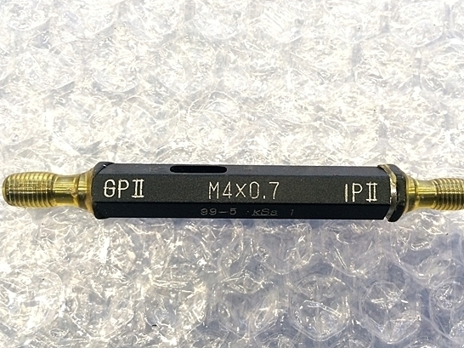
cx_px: 225
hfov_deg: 54.0
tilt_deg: -81.3
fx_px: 456
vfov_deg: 41.8
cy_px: 168
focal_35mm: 34
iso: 50
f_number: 2.2
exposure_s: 1/30
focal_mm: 4.15
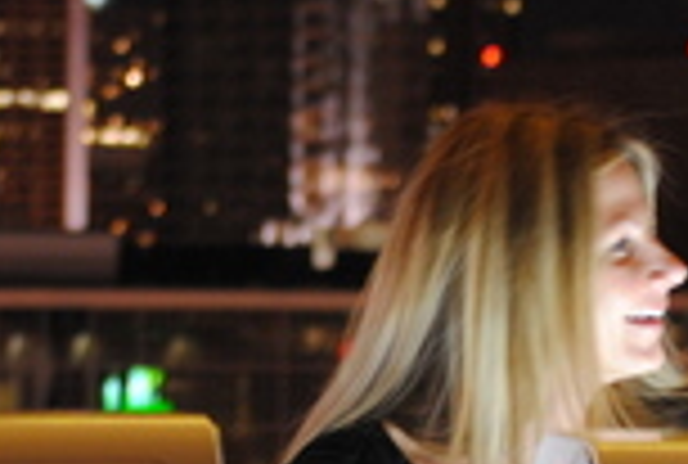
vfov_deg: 4.3
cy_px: 405
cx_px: 517
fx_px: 6190
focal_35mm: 323
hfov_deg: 6.4
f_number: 4
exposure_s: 1/2.5
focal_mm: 55
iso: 400
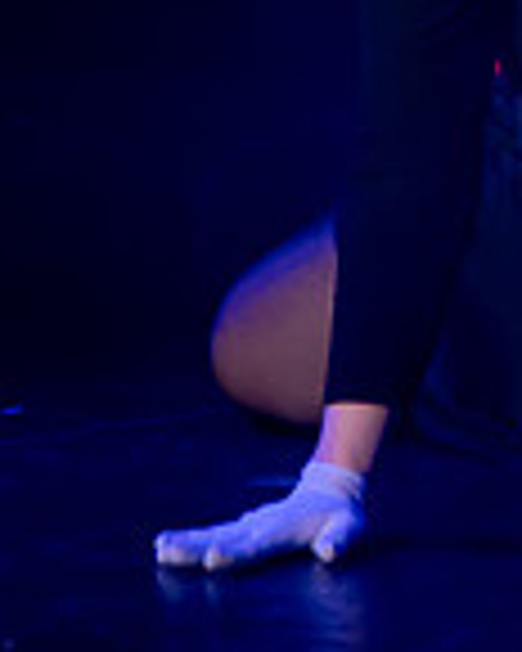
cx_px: 1138
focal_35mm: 524
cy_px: -161
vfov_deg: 3.7
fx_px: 10119
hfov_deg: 2.9
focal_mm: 95
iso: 3200
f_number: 4
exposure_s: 1/200
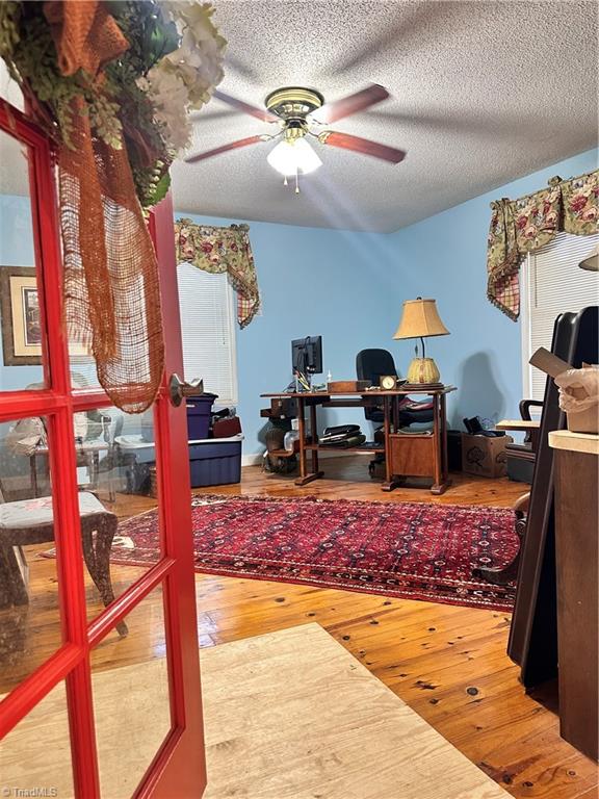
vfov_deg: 71.6
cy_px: 400
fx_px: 554
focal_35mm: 24
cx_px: 300
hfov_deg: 56.8
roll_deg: +2.0
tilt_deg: -2.7
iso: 400
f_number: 1.78
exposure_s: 1/60
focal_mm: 6.86
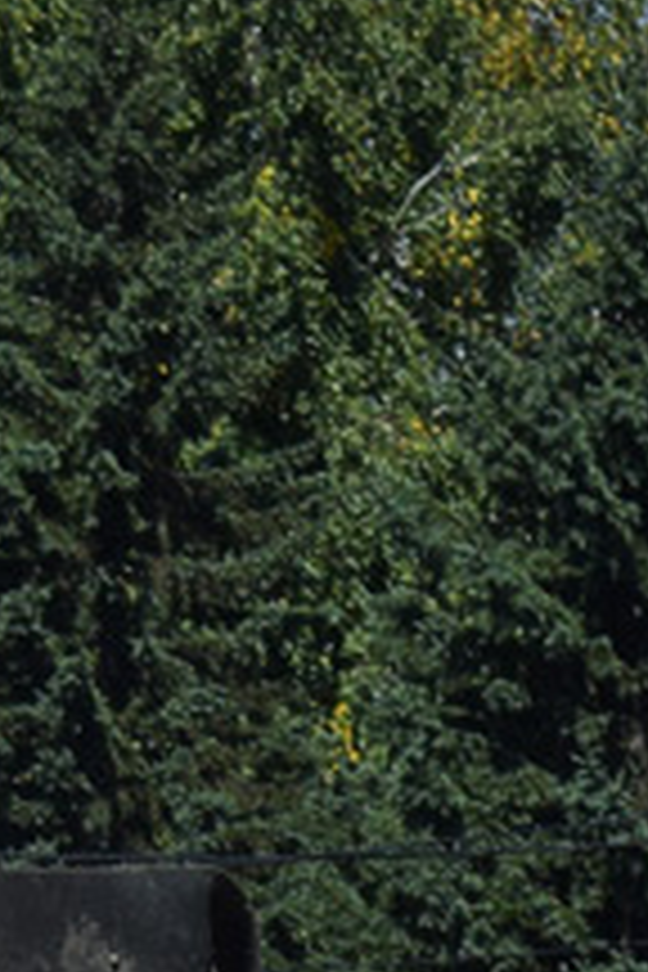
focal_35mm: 459
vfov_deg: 4.5
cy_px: 1602
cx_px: 1053
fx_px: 12386
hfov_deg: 3.0
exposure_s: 1/1250
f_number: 7.1
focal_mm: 55
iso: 200
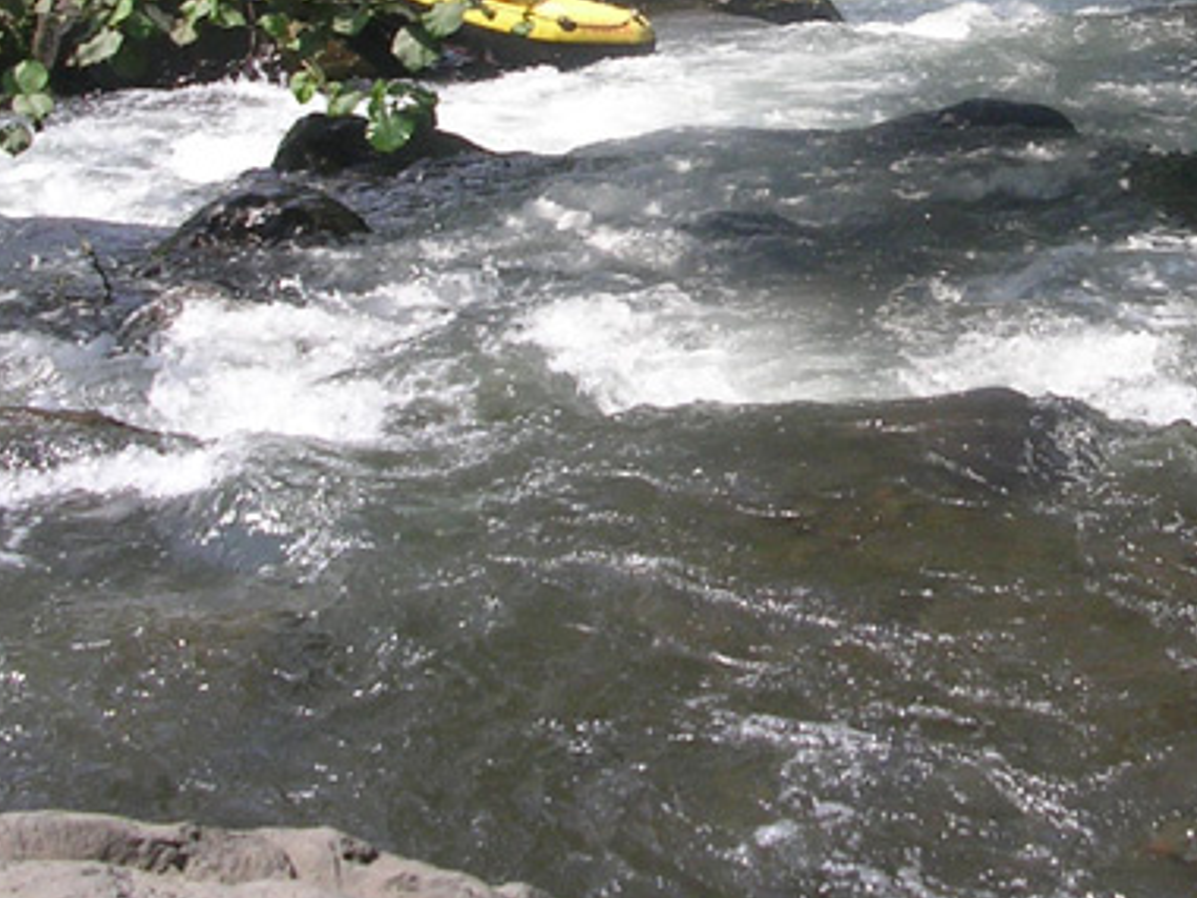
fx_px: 2766
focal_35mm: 80
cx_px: 932
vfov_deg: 18.1
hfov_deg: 24.1
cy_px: 66
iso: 50
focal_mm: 5.8
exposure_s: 1/212
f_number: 5.6
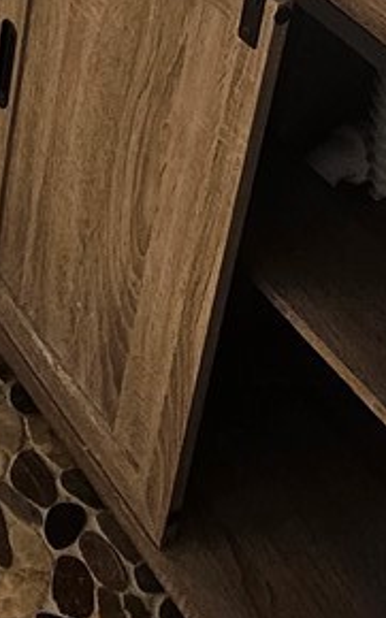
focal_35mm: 76
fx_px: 1280
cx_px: -85
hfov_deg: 16.4
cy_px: -386
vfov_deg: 21.3
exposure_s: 1/60
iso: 125
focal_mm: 2.2
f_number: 2.2
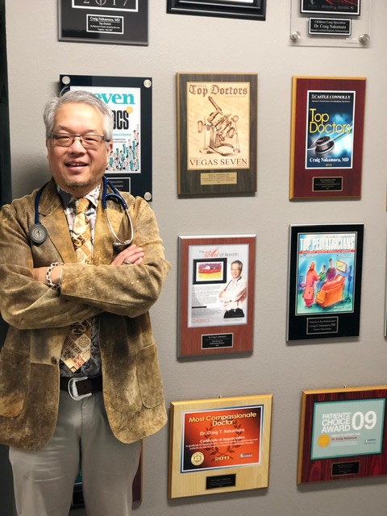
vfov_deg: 33.8
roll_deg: -1.0
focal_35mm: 57
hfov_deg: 25.7
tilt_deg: -7.7
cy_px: 258
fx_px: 850
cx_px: 194
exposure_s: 1/30
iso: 160
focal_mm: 6.6
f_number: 2.8
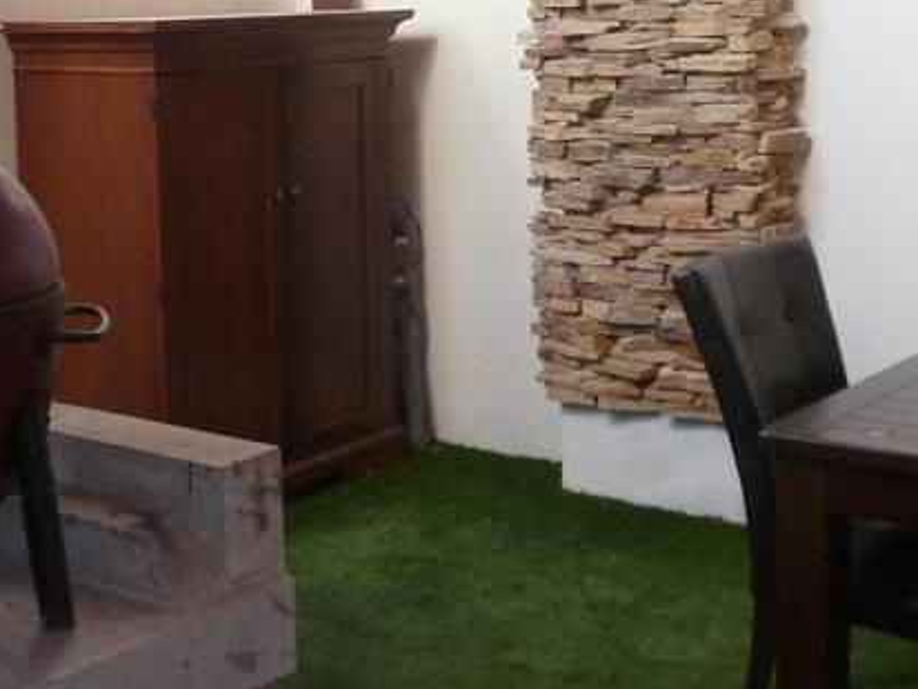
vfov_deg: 23.3
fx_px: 1645
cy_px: 140
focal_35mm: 62
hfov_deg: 31.1
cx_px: 349
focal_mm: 4.1
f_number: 3.3
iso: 200
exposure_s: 1/30
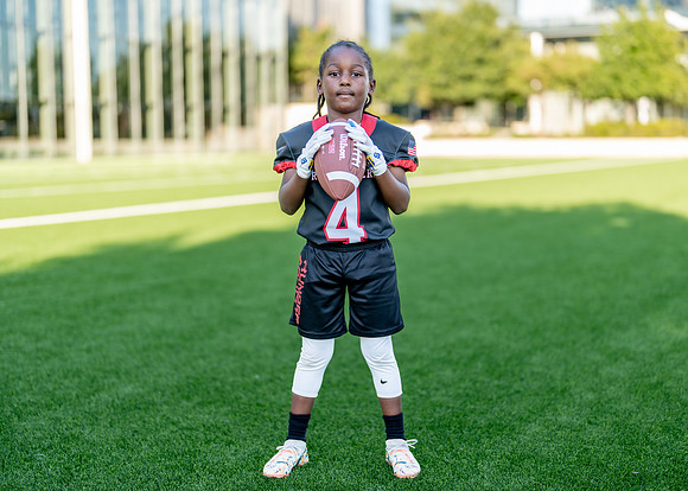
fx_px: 1094
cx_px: 360
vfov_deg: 25.3
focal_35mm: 56
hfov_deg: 34.9
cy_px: 248
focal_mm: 50
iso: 100
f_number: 1.2
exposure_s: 1/1000
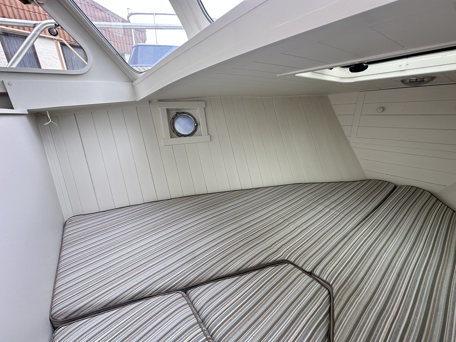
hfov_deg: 102.1
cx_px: 228
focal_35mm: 14
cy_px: 171
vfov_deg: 85.7
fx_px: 184
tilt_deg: -19.2
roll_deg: +0.7
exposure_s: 1/153
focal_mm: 2.22
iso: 40
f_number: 2.2
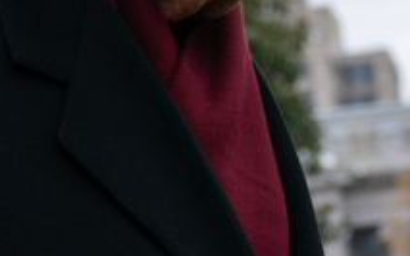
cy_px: 163
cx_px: 148
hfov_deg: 11.6
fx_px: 2022
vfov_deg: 7.2
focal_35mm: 181
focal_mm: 37
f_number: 4
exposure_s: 1/640
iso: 200
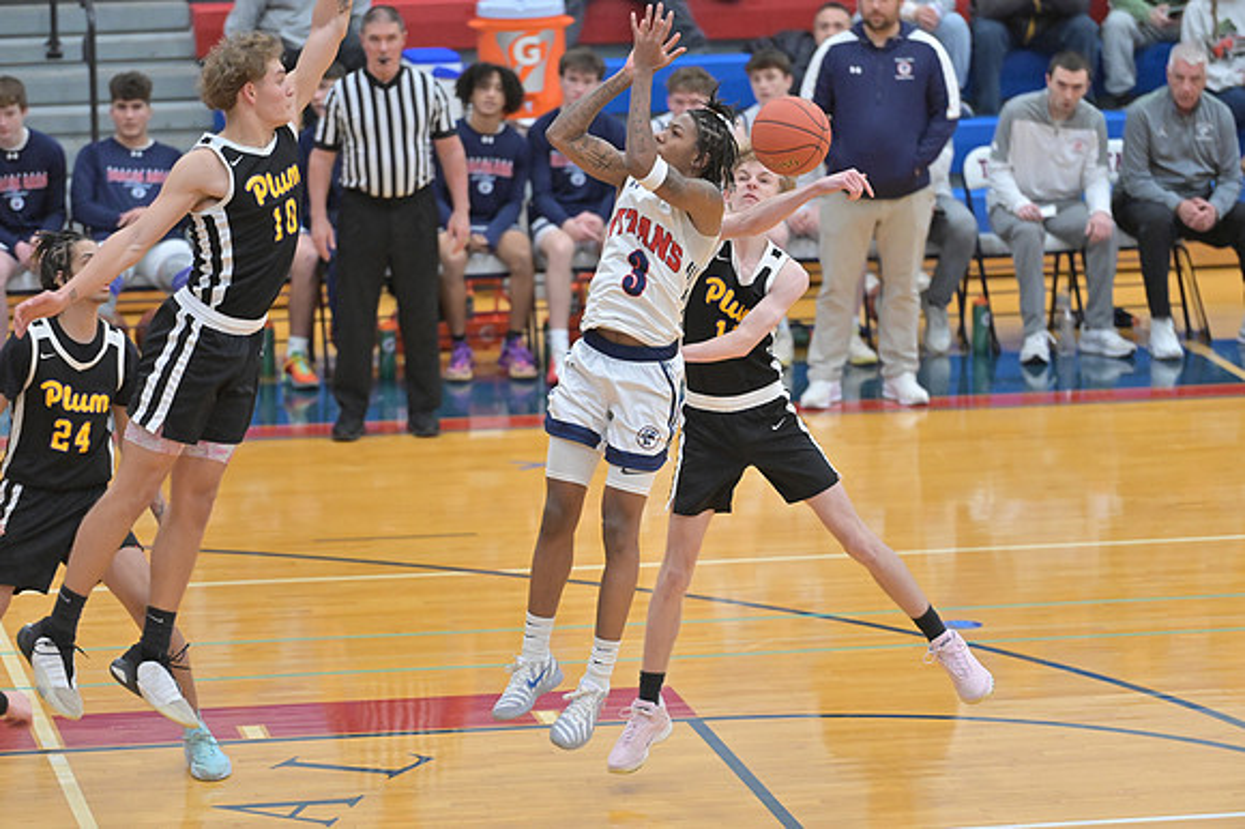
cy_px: 414
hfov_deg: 10.3
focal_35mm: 200
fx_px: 6912
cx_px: 622
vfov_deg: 6.9
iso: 5600
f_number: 4
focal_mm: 200
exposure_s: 1/800
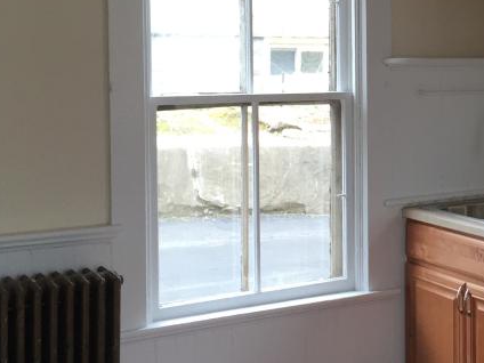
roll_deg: -0.8
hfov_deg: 25.9
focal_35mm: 70
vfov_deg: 20.9
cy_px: 118
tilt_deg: -3.3
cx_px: 519
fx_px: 979
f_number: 2.2
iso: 50
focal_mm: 4.15
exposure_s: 1/120
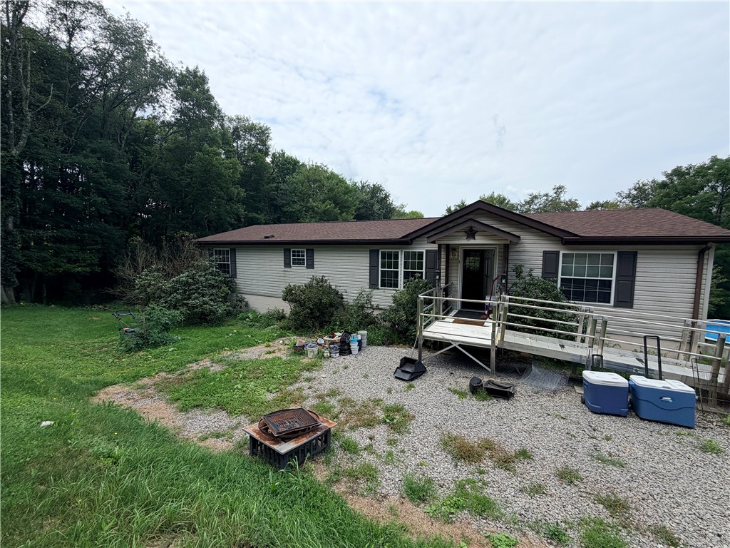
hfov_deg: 102.1
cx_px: 365
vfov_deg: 85.7
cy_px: 274
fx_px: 295
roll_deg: -0.8
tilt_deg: -4.8
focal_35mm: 14
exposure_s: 1/1001
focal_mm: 2.22
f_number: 2.2
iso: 25
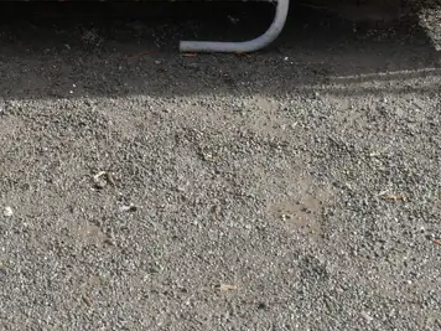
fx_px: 1465
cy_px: -121
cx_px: 38
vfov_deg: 12.4
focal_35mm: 115
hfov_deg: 16.9
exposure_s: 1/200
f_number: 6.3
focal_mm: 20
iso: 200
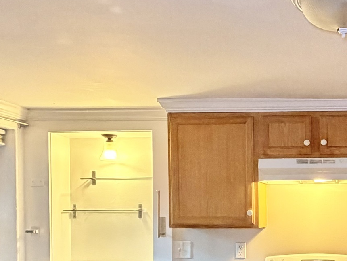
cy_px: 224
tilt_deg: -1.5
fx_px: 501
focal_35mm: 50
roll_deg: +0.2
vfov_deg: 28.2
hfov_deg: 35.3
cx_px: 329
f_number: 2.2
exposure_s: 1/60
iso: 500
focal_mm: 2.22
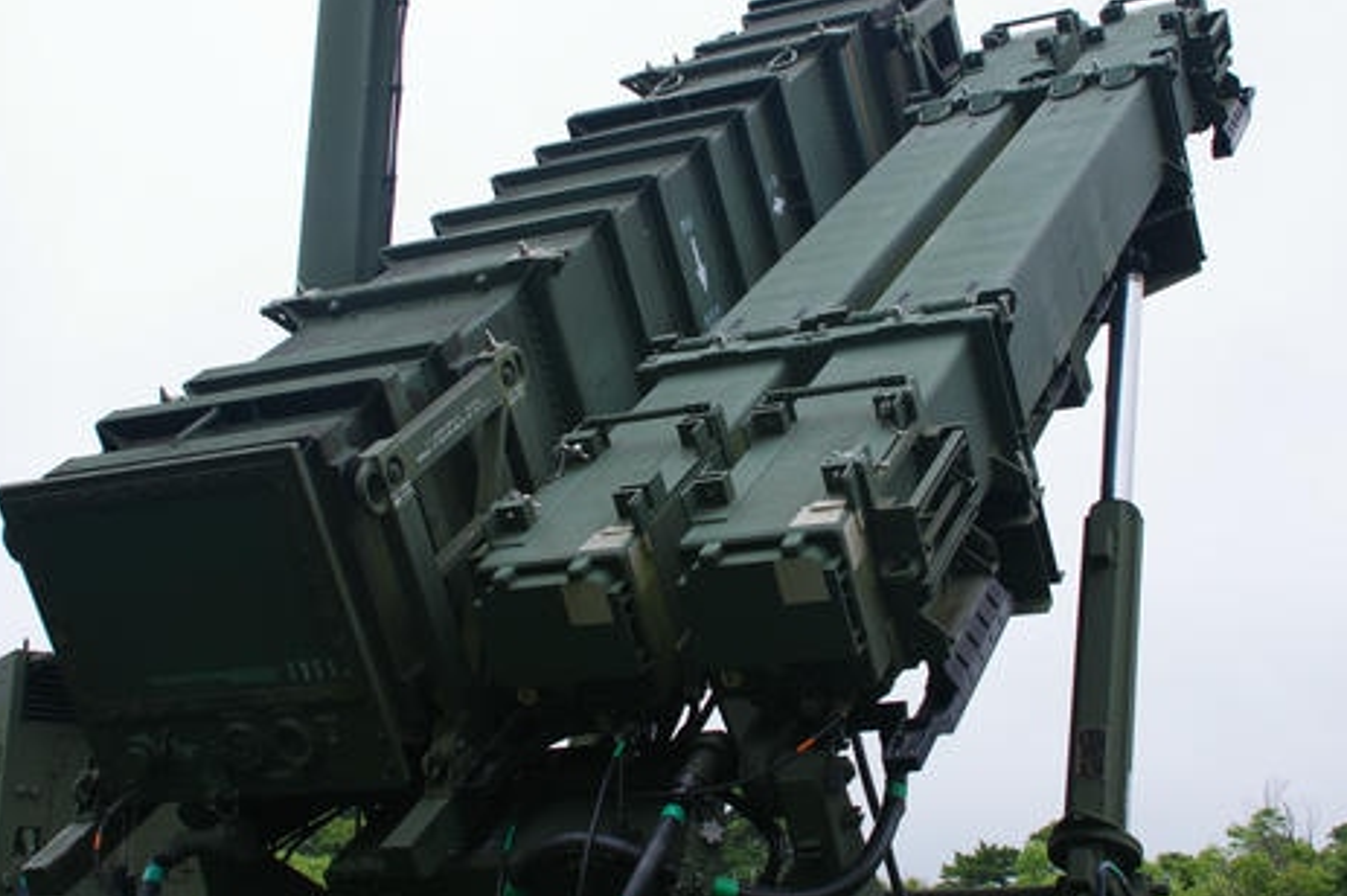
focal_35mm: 64
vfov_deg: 21.2
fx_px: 2393
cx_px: 663
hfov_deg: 31.4
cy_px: 380
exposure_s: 1/250
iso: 200
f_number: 8
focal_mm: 26
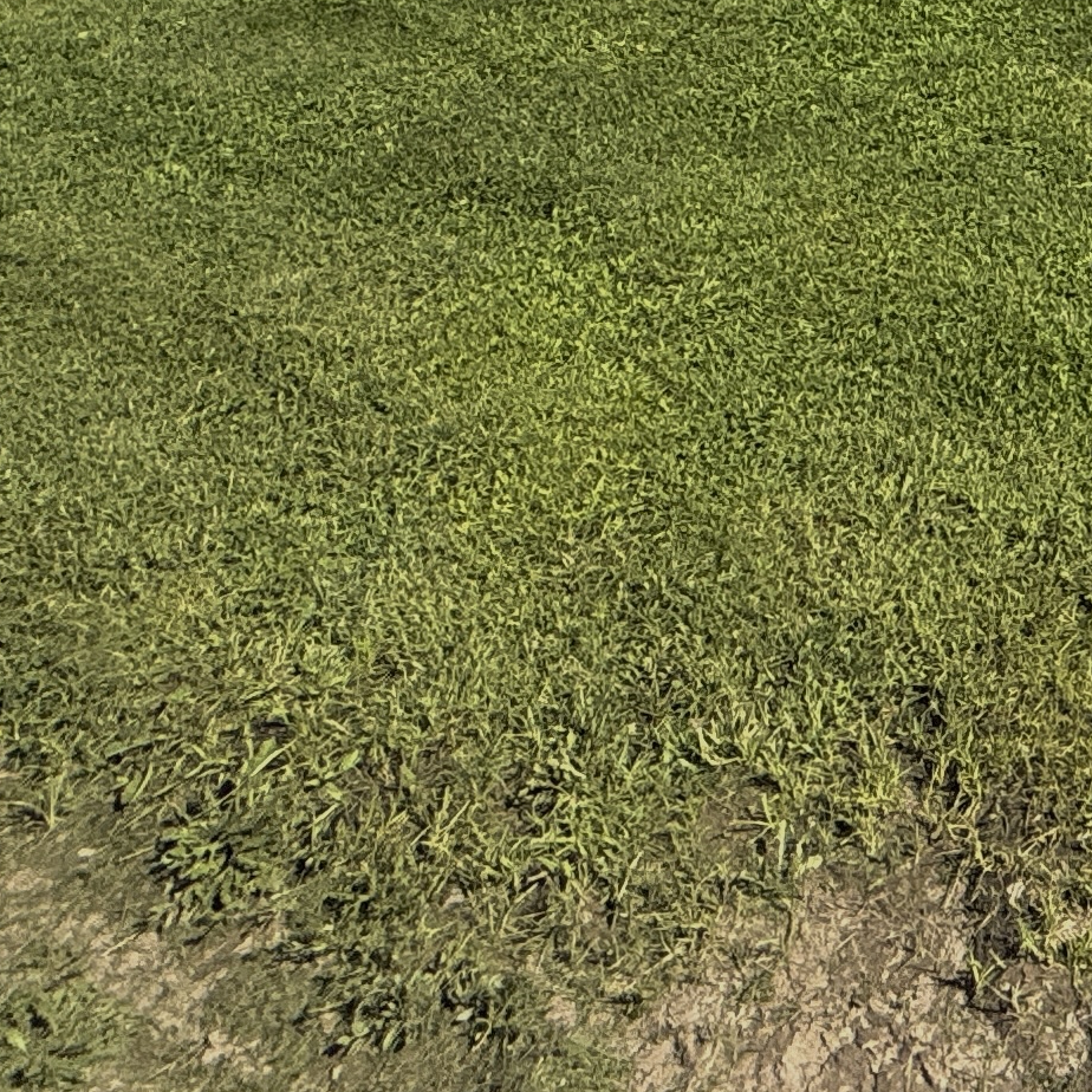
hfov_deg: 25.2
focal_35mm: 54
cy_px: -500
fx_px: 1927
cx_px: 1571
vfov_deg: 25.0
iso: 50
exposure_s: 1/1745
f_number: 2.2
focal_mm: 2.22
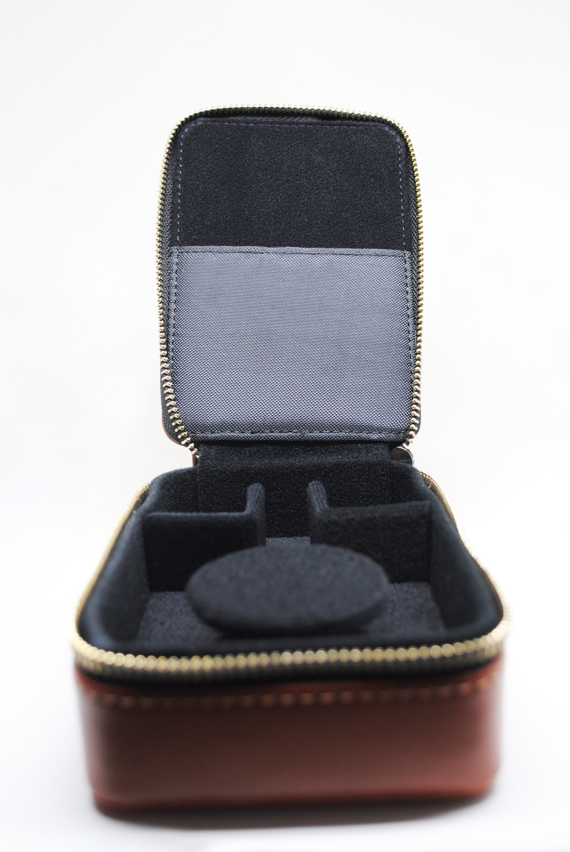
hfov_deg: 34.3
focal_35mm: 39
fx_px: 924
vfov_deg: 49.5
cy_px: 426
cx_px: 285
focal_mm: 26
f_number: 4.2
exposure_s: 1/50
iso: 200
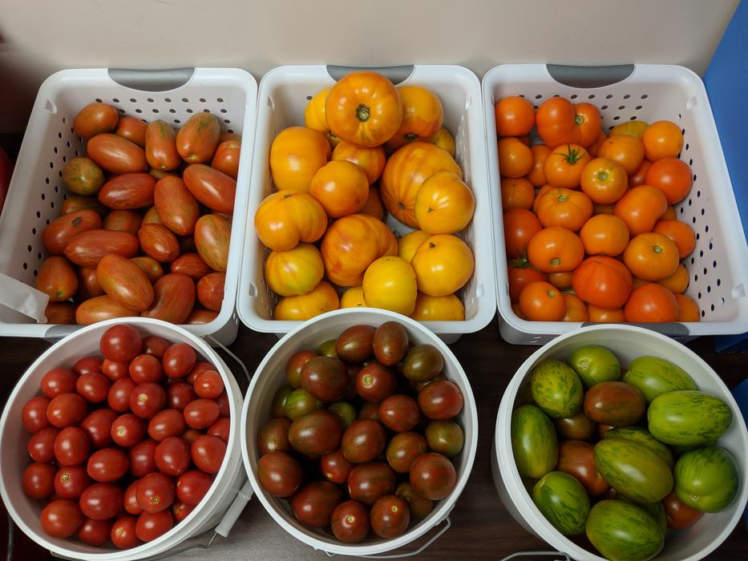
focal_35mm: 27
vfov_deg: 51.4
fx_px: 584
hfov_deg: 65.3
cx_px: 374
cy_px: 280
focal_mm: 4.44
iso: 131
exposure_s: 1/120
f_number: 1.8
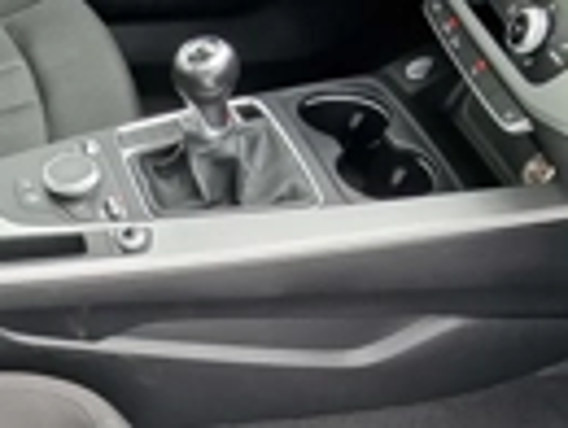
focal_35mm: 60
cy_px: 380
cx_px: -39
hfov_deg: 29.3
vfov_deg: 23.9
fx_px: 986
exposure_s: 1/40
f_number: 2.2
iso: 64
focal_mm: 1.74
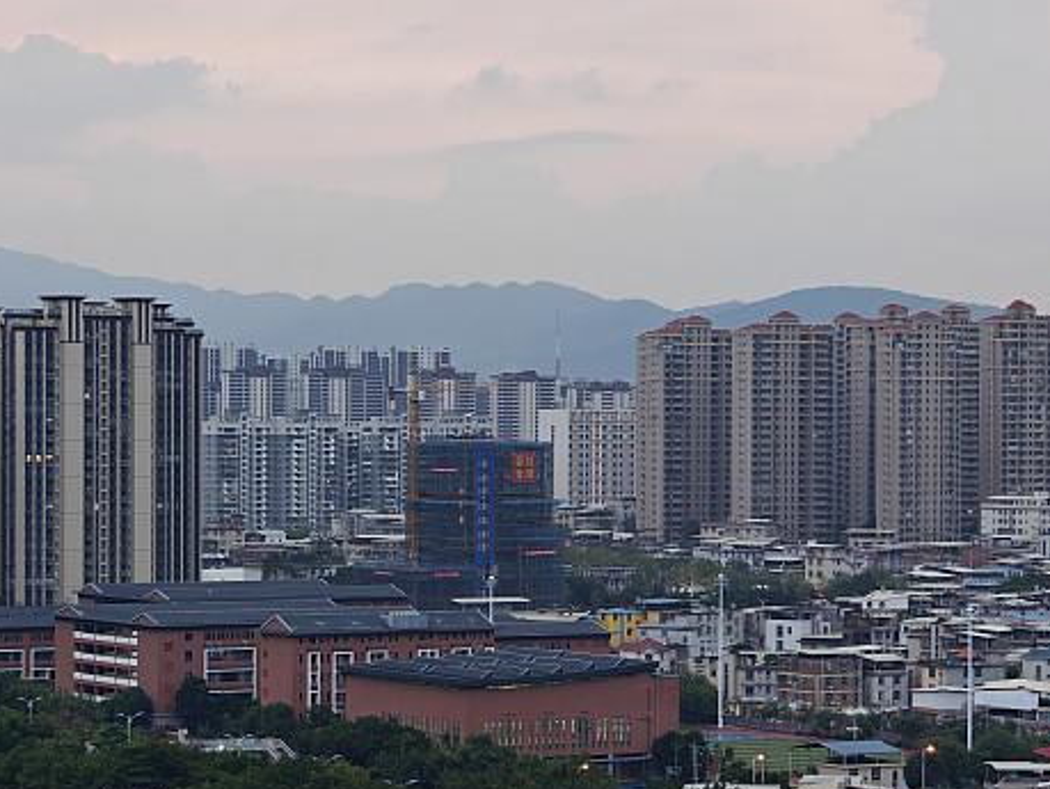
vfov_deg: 12.1
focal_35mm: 122
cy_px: 557
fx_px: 3704
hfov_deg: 16.1
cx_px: 499
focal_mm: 13.3
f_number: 2.6
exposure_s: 1/50
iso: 500
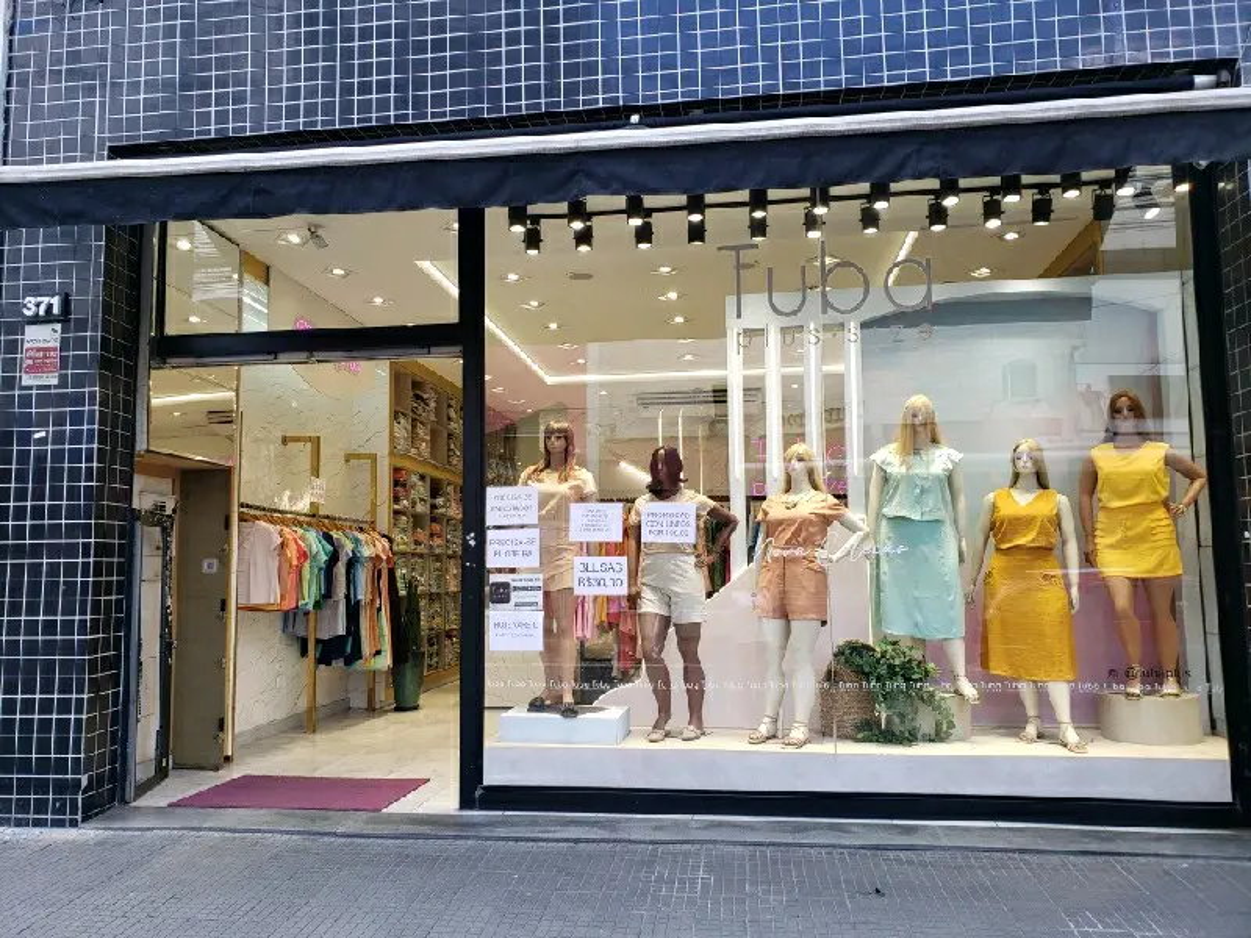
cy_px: 469
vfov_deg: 53.1
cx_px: 626
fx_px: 940
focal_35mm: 26
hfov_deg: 67.3
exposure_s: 1/120
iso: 64
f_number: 2.4
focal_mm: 4.3
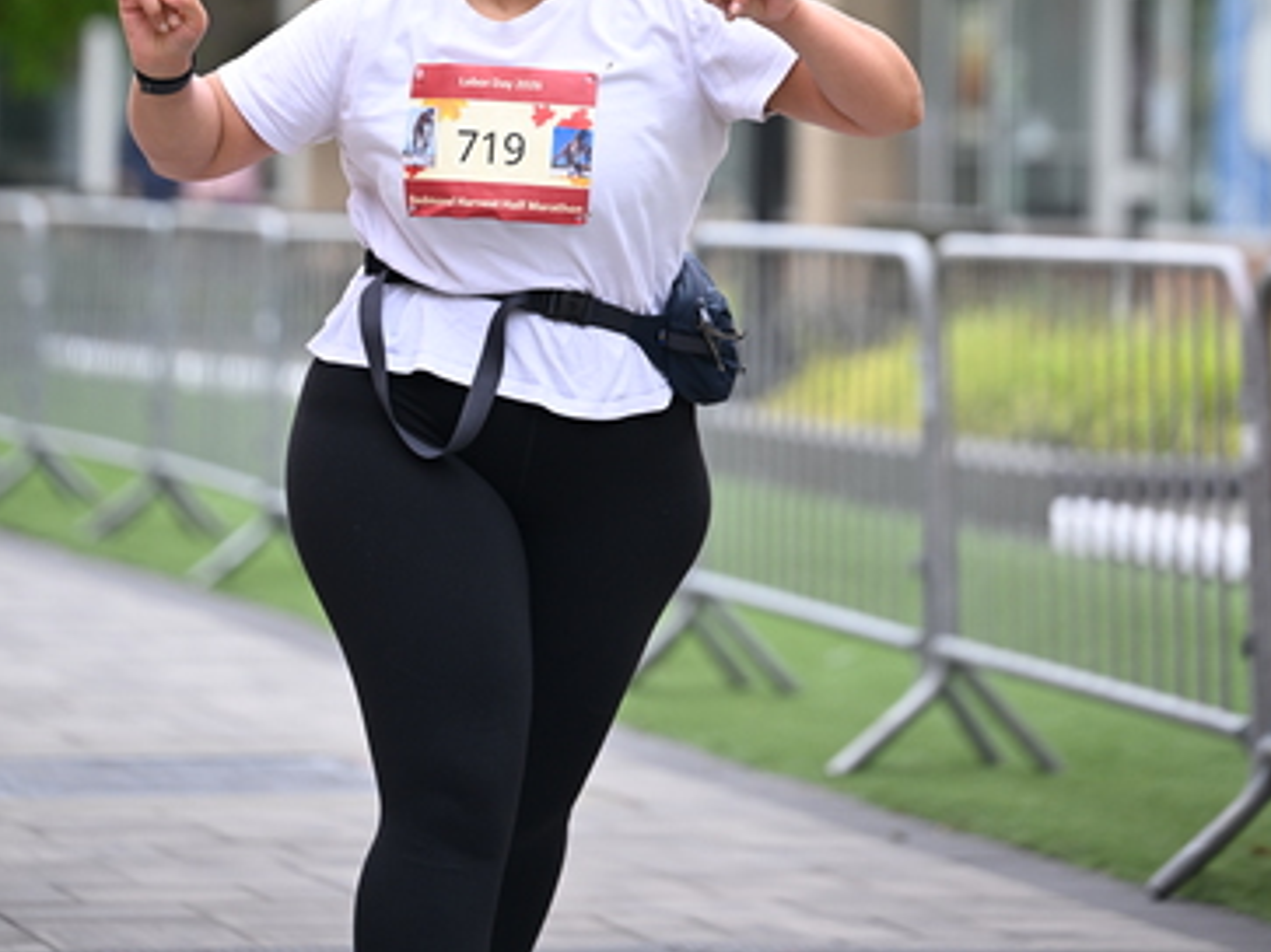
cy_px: 0
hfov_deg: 10.9
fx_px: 6680
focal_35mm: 182
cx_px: 636
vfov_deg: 8.1
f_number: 2.8
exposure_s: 1/1000
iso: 400
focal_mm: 125
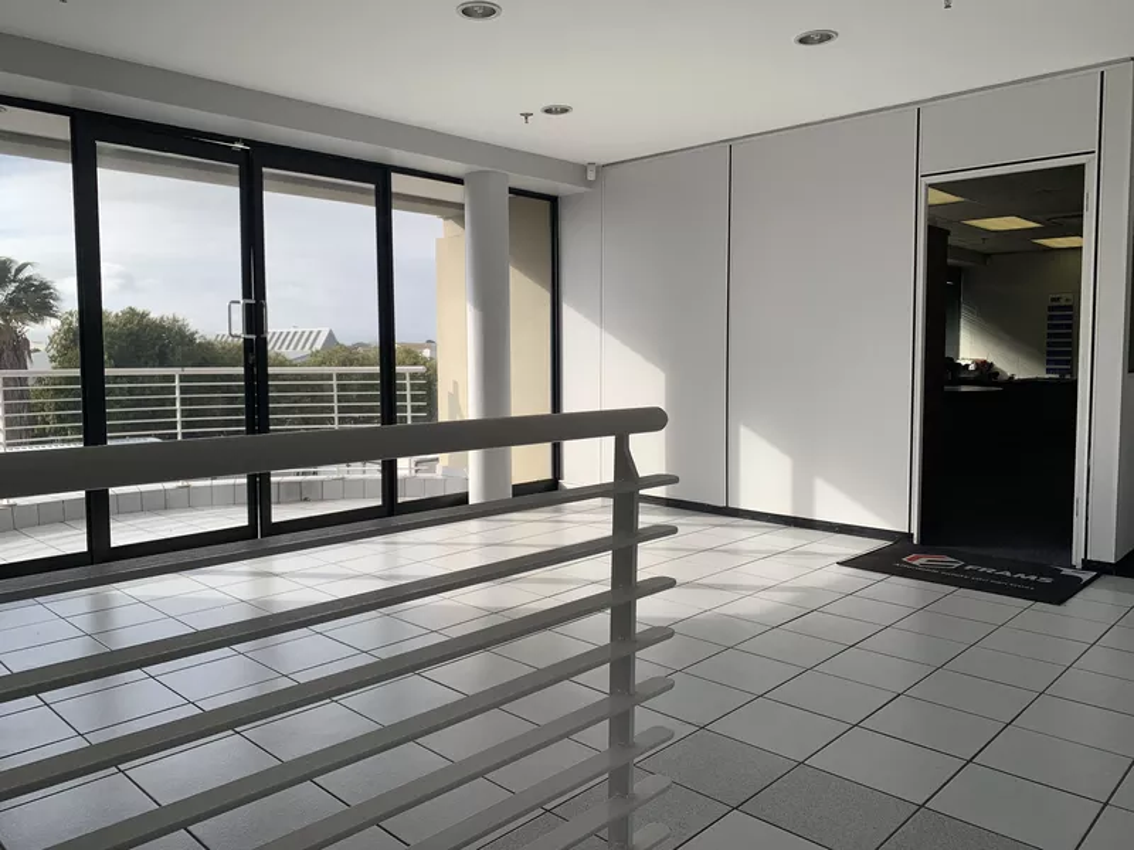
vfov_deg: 53.1
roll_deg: +0.6
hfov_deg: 67.3
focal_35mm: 26
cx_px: 567
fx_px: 852
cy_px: 425
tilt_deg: -2.1
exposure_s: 1/543
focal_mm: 4.25
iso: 25
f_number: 1.8
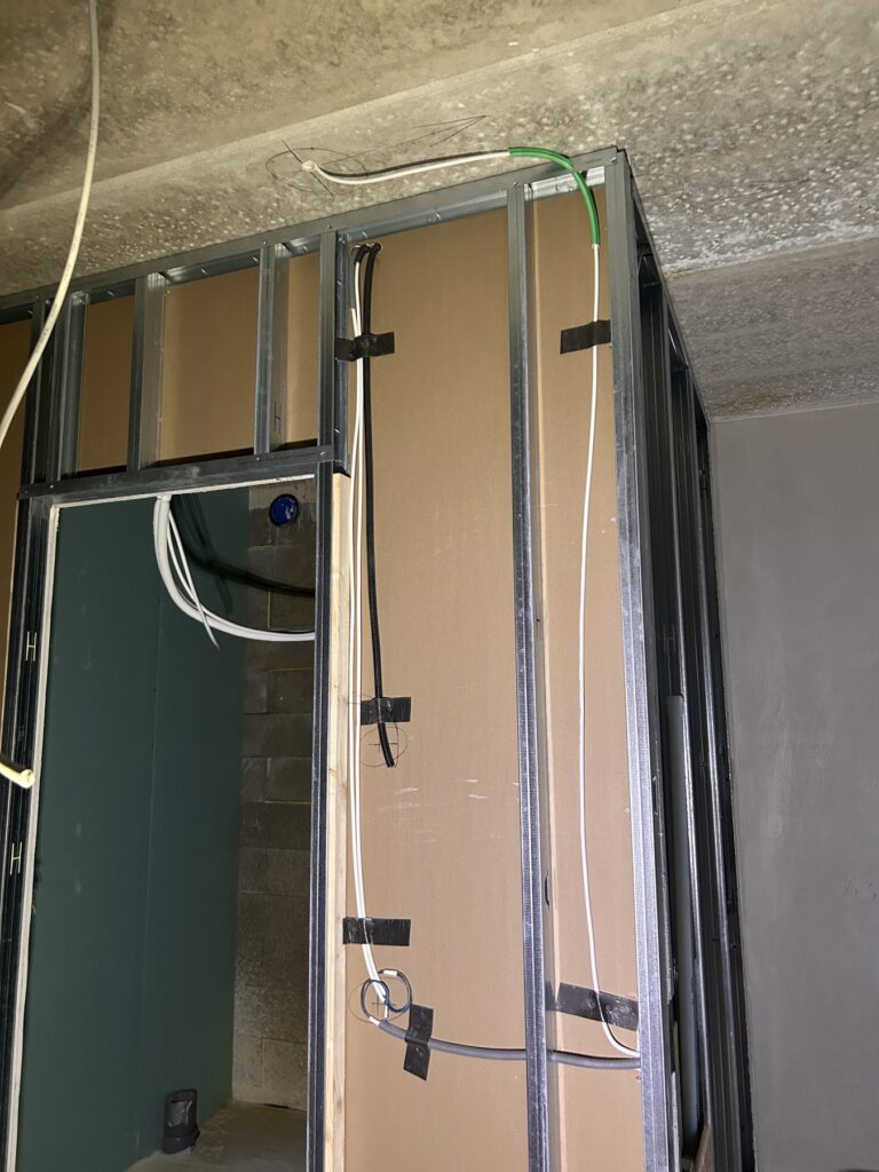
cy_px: 586
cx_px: 440
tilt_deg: +8.8
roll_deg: +0.5
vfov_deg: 67.3
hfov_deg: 53.1
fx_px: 880
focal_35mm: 26
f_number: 1.5
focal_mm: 5.7
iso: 400
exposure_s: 1/51
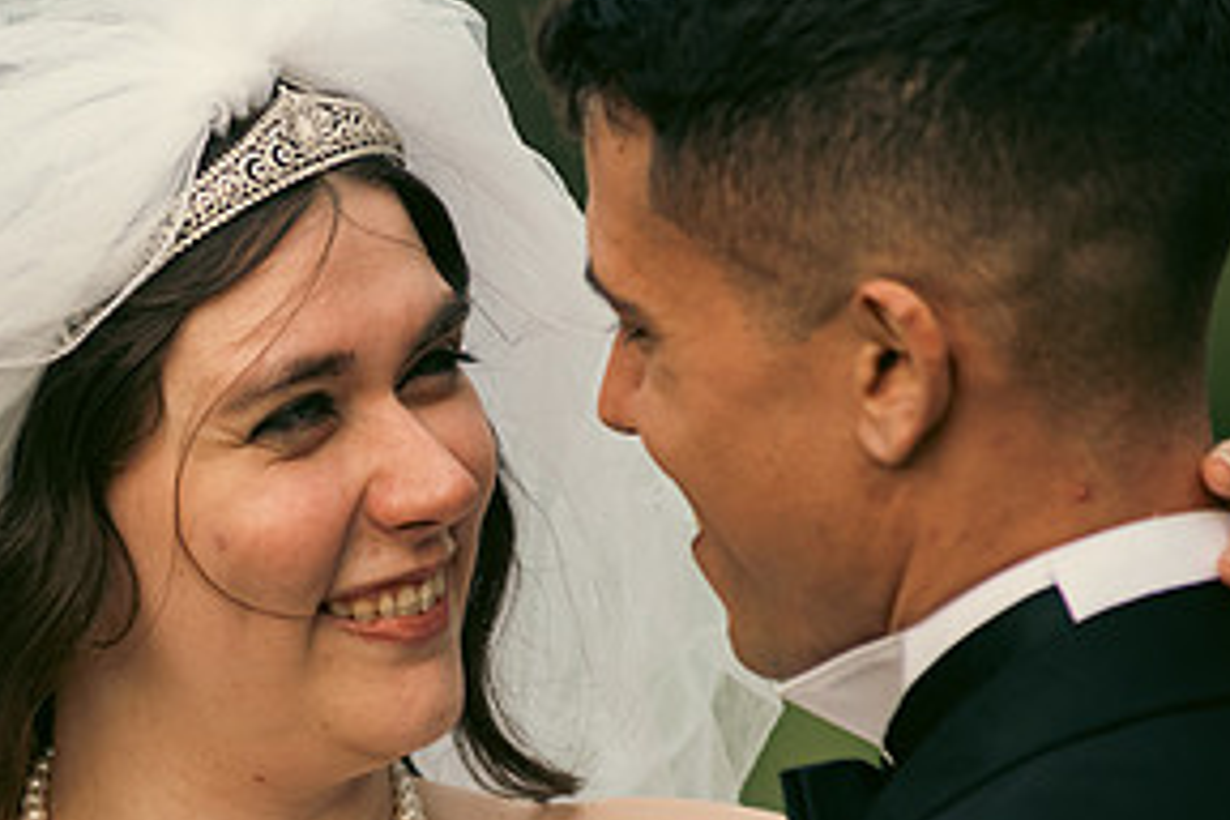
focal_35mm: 403
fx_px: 13768
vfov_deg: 3.4
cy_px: 758
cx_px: 205
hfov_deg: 5.1
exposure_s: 1/200
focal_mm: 200
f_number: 3.5
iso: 320
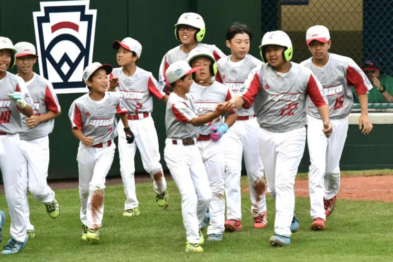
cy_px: 131
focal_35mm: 630
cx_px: 196
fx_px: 6877
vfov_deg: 2.2
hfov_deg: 3.3
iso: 1400
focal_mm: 420
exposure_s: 1/1250
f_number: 5.6
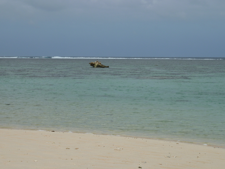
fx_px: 539
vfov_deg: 17.8
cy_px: 84
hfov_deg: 23.6
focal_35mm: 83
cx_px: 112
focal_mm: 13.7
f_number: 5.6
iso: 80
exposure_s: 1/500
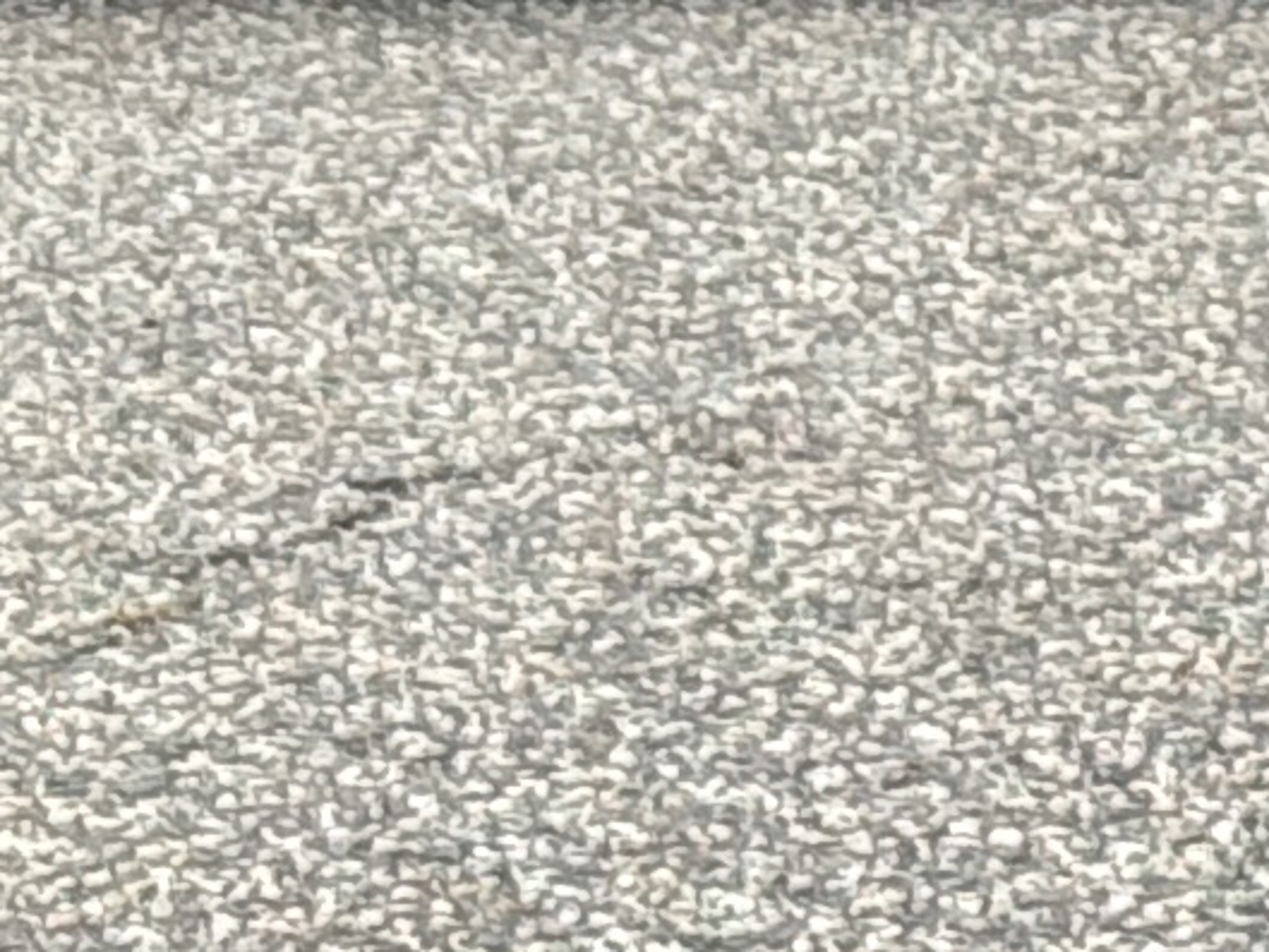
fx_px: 13420
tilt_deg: +1.2
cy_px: -1803
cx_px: -101
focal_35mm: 366
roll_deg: +0.0
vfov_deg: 4.0
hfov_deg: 5.4
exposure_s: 1/2208
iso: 80
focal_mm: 6.76
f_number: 1.78
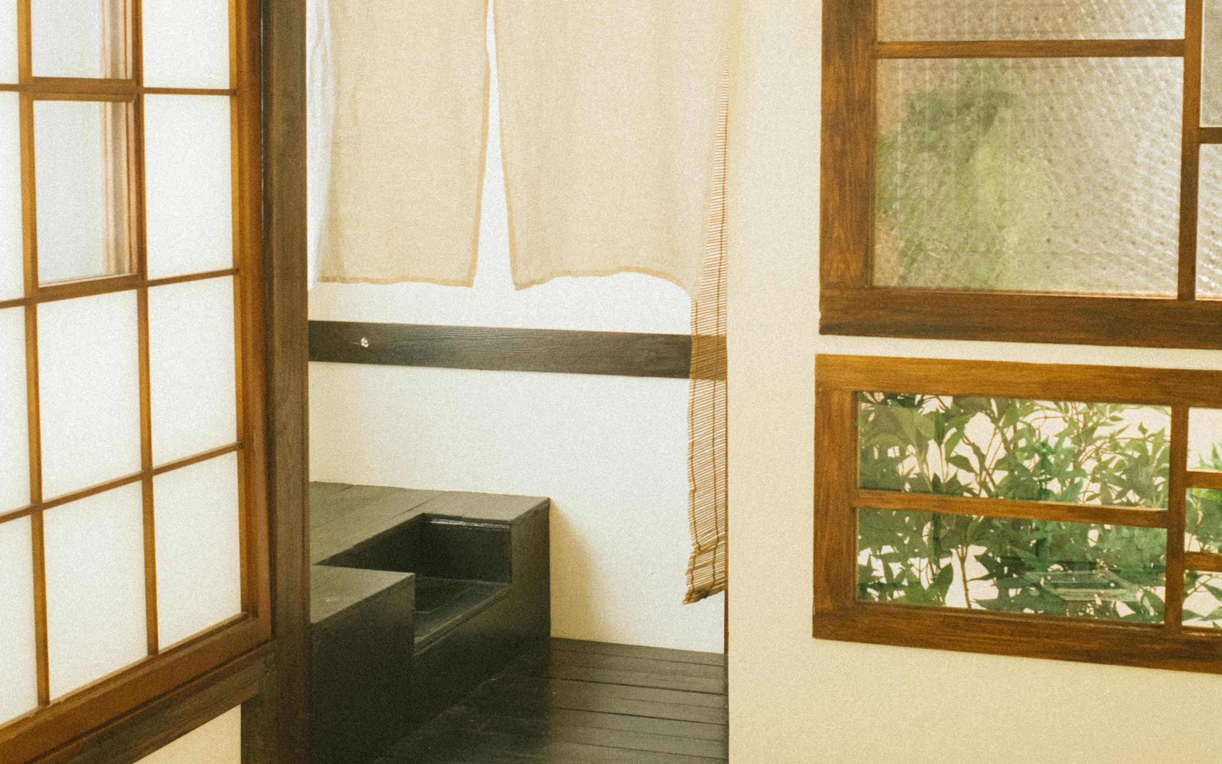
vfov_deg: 22.3
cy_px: 285
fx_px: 1932
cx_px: 574
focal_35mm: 58
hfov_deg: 35.1
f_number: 2.8
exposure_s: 1/20
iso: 800
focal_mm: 18.3
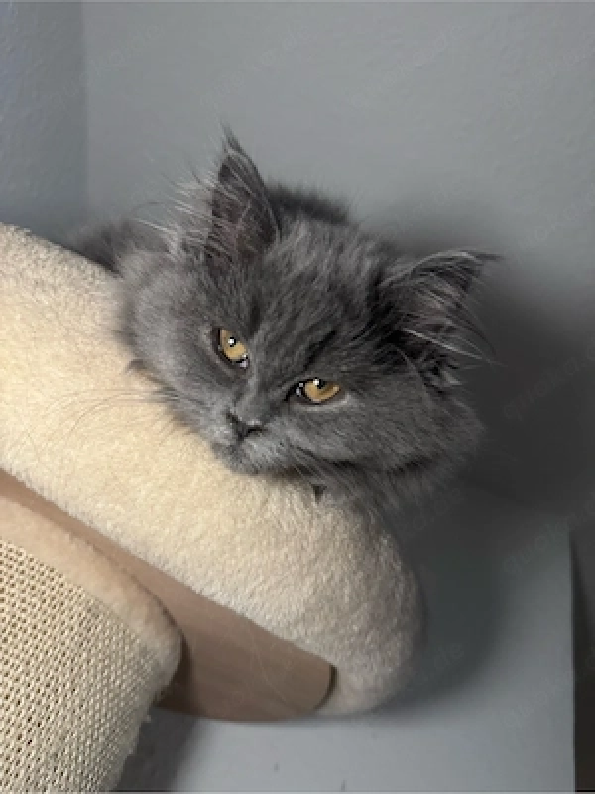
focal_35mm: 24
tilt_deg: +43.2
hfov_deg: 56.8
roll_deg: -23.1
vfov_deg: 71.6
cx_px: 298
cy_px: 397
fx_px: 550
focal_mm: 6.76
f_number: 1.78
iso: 400
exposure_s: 1/60
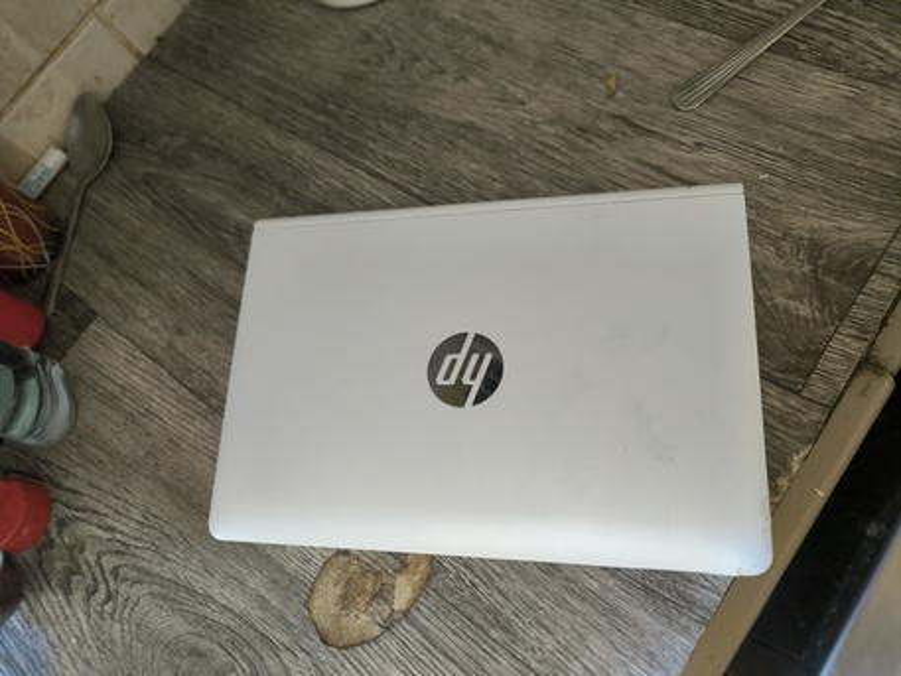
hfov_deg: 71.6
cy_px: 338
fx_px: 625
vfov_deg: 56.8
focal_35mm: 24
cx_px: 450
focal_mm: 6.92
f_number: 1.9
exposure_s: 1/24
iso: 2048
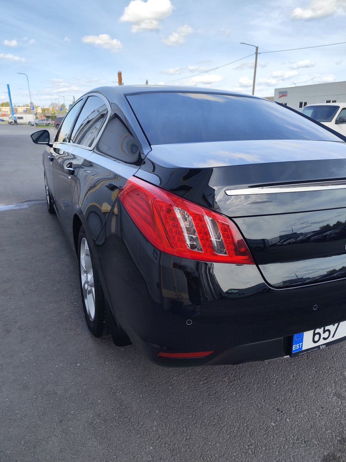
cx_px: 173
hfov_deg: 58.9
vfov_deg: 73.9
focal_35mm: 23
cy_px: 231
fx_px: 307
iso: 50
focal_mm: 6.14
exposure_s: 1/594
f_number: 1.65
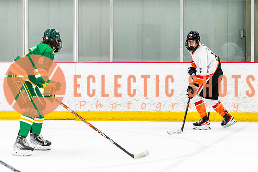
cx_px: 199
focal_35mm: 208
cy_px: 74
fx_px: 1493
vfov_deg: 6.6
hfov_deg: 9.9
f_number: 2.8
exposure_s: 1/640
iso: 1800
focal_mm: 135
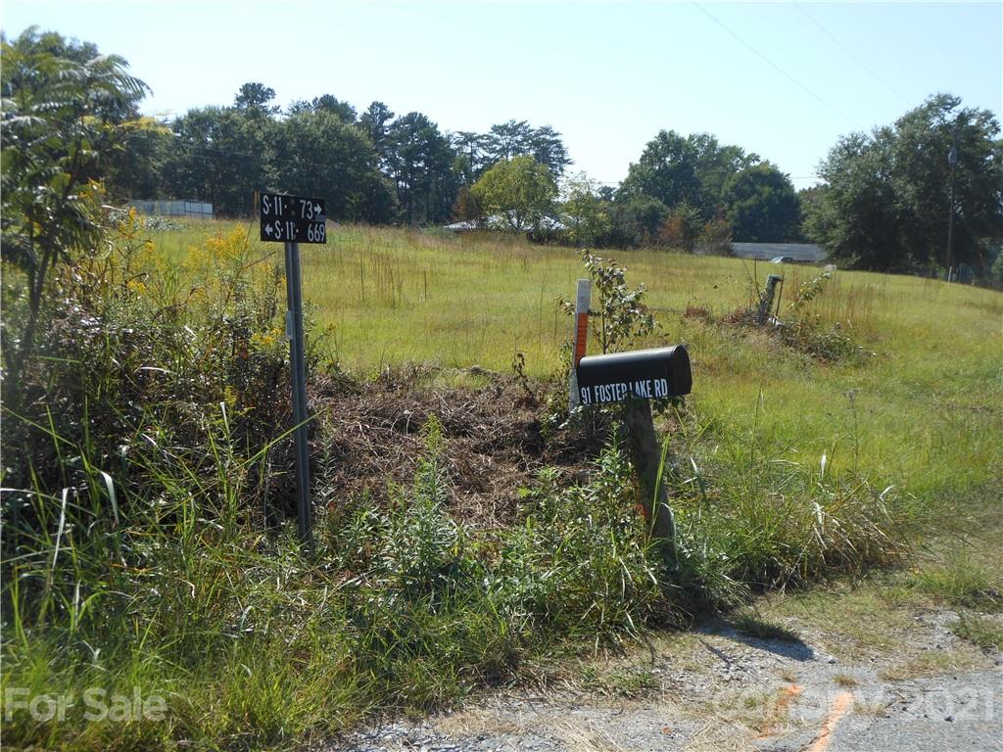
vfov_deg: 33.6
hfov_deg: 43.9
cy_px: 376
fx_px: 1246
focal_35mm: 43
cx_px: 502
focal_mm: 7.7
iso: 80
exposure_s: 1/640
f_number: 3.8
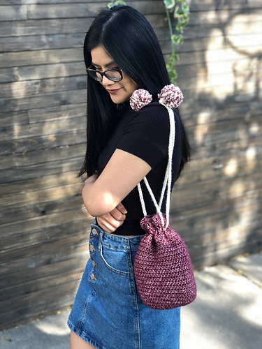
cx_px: 131
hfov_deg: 25.7
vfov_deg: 33.8
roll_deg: +2.1
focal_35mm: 57
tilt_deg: -17.3
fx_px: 575
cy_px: 174
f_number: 2.8
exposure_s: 1/30
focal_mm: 6.6
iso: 20
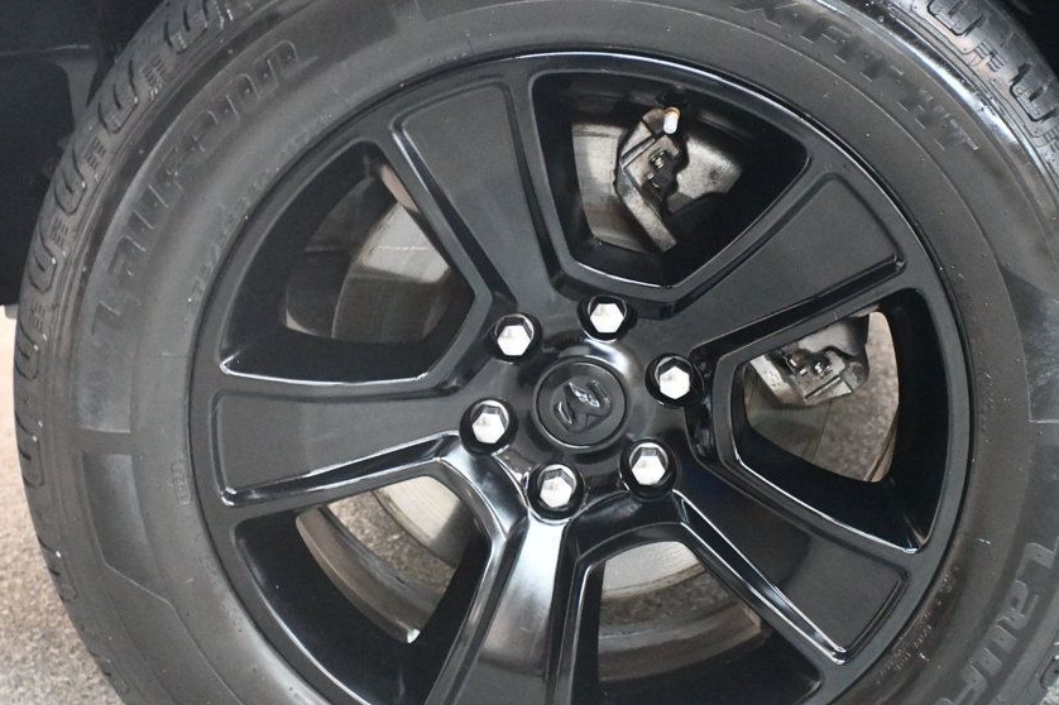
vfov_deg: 12.4
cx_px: 590
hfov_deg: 18.6
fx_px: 3234
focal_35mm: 110
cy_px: 412
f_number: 5
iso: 11400
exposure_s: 1/60
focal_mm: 60
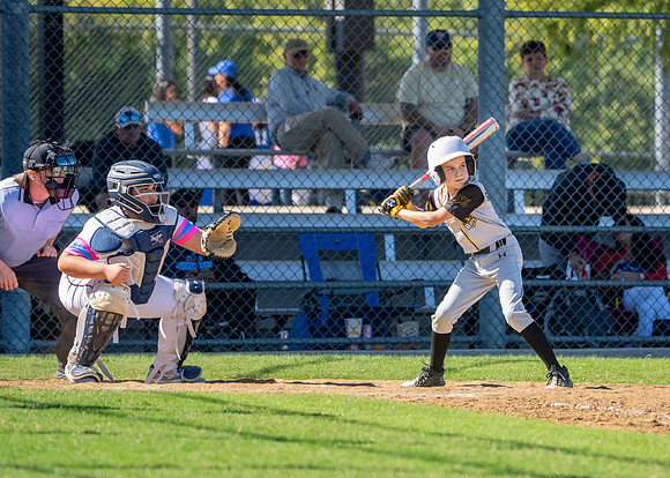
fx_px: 6545
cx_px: 452
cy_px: 216
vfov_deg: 4.2
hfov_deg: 5.9
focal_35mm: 344
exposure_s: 1/4000
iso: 800
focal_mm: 244
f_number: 5.6
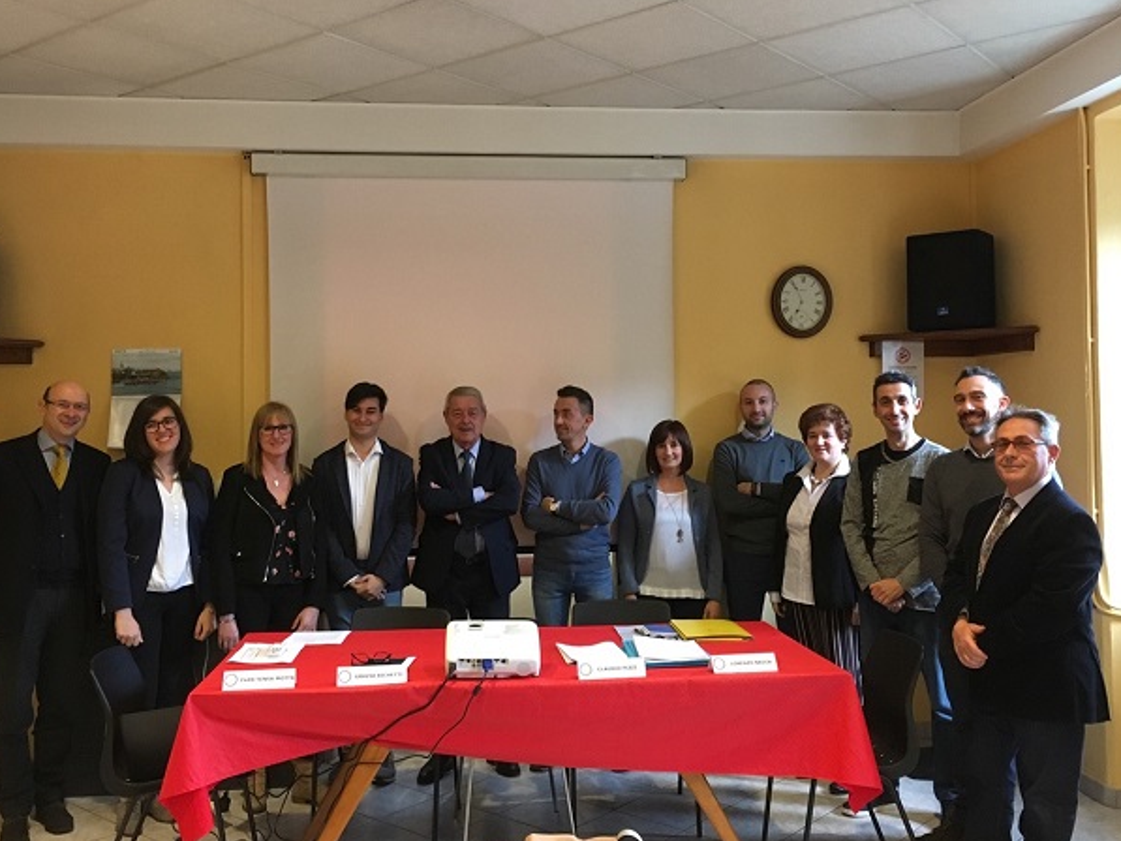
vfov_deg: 41.8
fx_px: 1101
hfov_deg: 53.9
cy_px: 386
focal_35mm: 34
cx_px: 541
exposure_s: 1/25
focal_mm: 4.15
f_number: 2.2
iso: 200
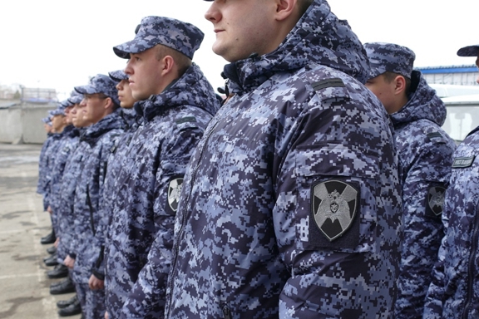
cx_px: 288
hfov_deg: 45.2
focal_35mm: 43
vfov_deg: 31.1
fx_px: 572
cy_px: 120
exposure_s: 1/500
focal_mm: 11.86
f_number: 3
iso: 125
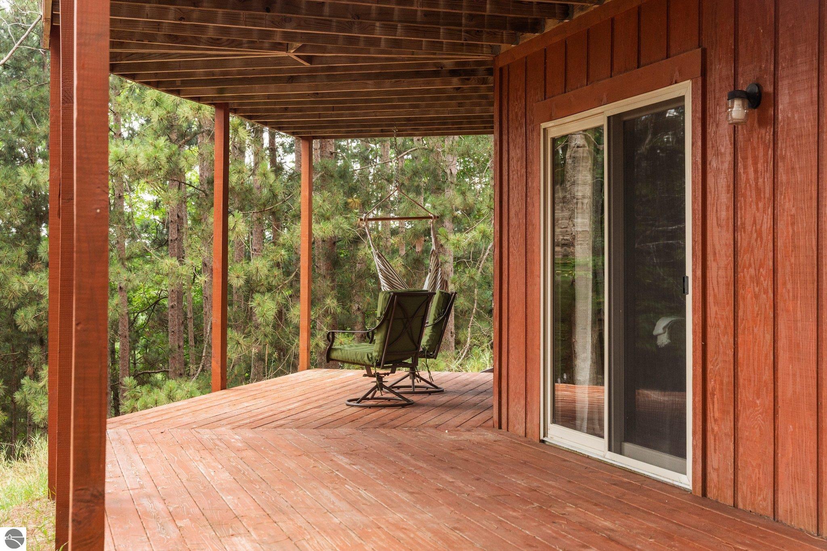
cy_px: 276
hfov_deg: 40.0
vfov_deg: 27.3
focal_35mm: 50
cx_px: 414
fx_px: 1137
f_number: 5.6
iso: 640
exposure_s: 1/250
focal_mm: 49.5
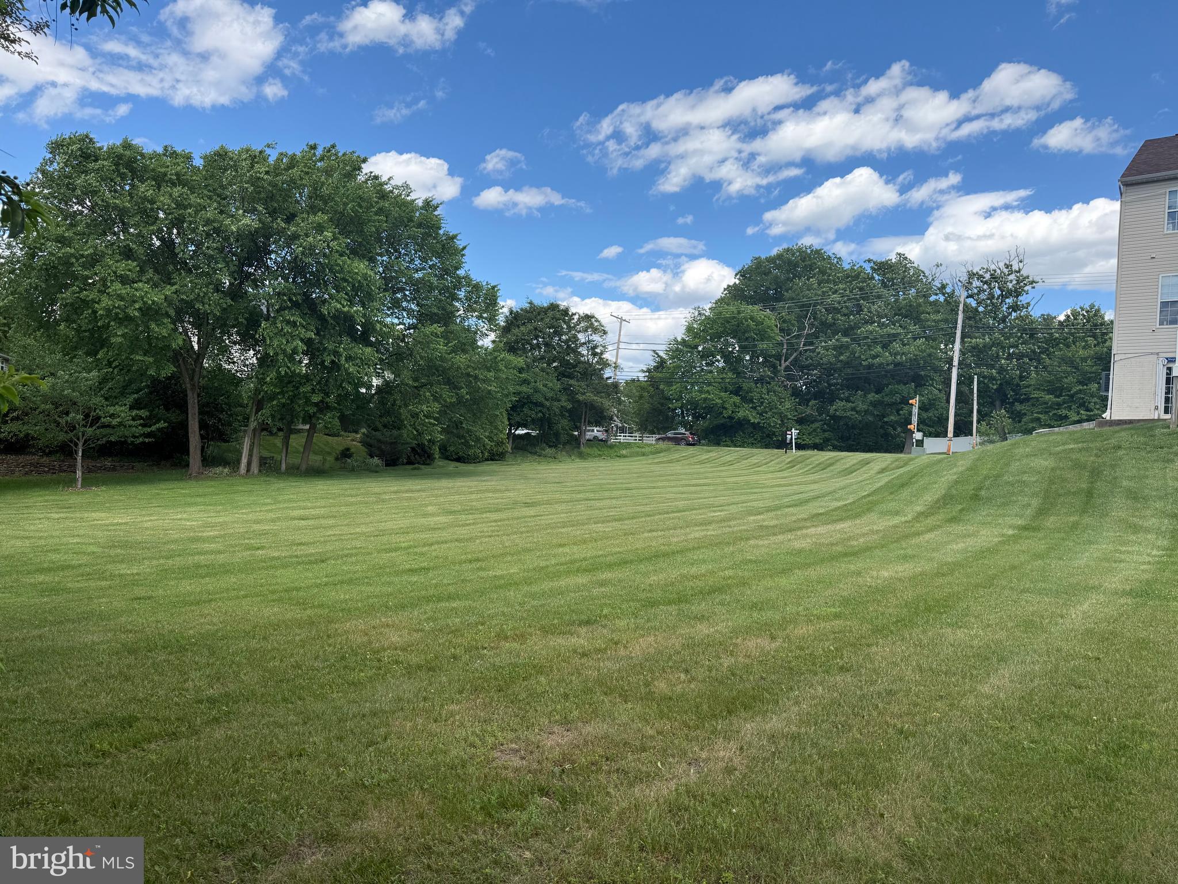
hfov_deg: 71.6
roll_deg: -3.6
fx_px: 817
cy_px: 442
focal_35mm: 24
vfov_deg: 56.8
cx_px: 589
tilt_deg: +0.5
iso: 100
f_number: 1.78
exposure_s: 1/3145
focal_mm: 6.76
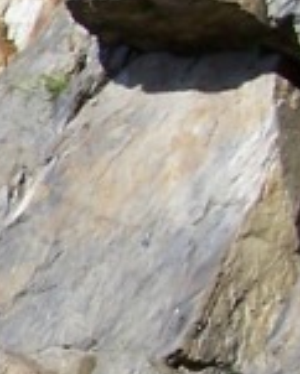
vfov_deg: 7.7
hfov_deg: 5.9
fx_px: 2783
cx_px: -426
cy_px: 263
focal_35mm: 251
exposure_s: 1/750
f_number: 4
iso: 80
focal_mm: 6.3
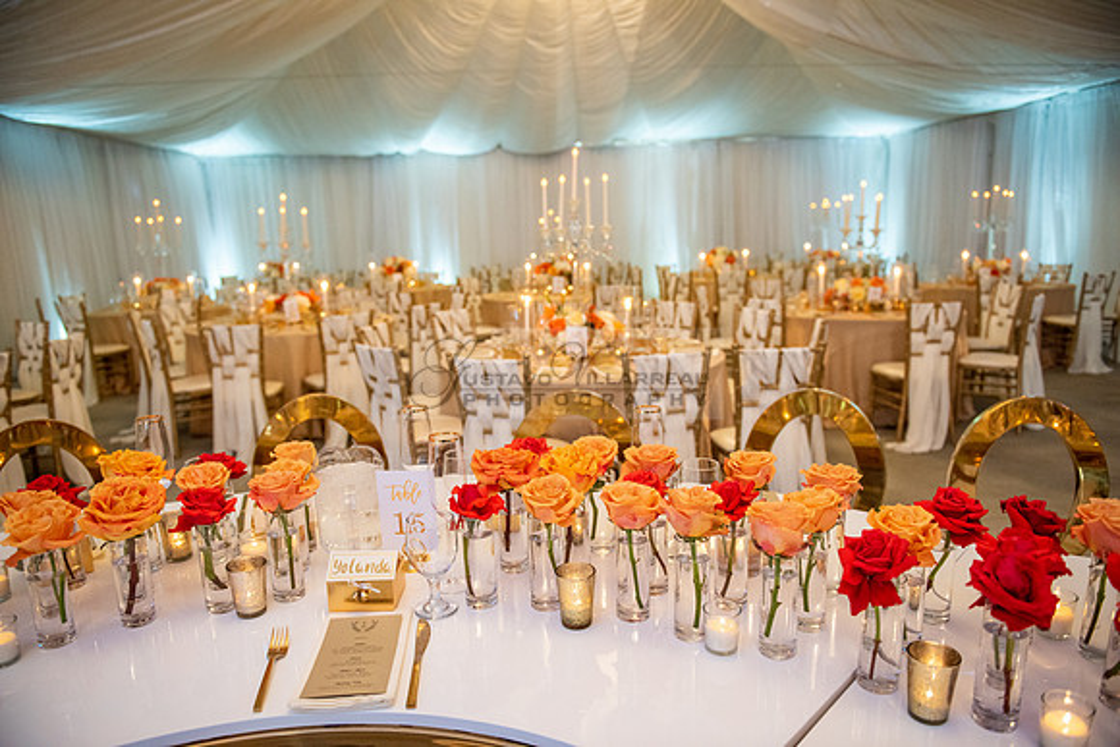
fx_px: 747
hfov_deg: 73.7
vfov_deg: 53.2
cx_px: 560
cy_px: 374
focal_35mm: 24
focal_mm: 24
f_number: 3.2
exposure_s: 1/125
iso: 1600
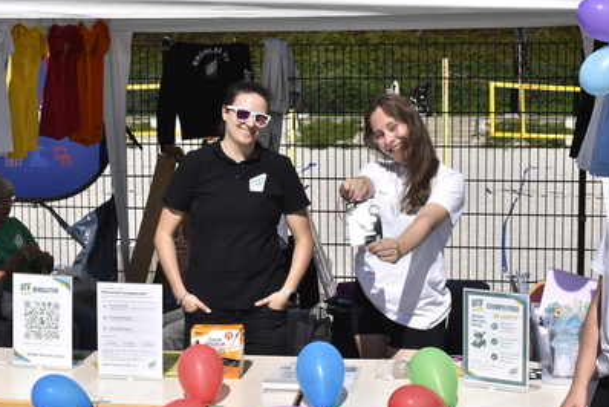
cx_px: 332
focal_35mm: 67
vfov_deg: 20.3
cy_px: 193
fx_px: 1134
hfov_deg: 30.0
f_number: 13
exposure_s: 1/640
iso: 200
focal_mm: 36
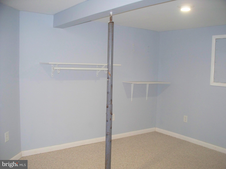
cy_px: 84
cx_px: 113
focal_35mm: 36
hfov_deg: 51.4
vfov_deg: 39.7
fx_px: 235
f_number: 2.8
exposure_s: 1/30
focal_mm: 7.54
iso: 200
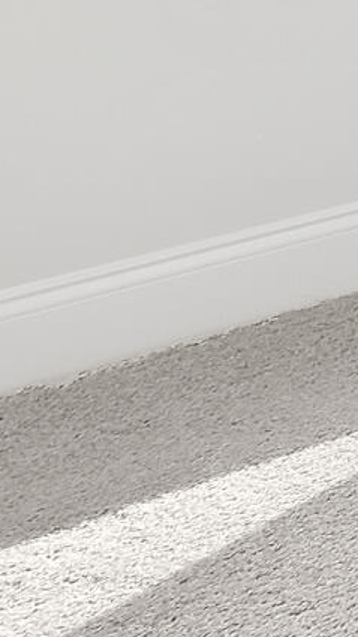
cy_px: -601
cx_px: 1817
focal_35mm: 111
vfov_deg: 15.7
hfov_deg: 6.2
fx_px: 1874
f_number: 8
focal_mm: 10
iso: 100
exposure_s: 1/1.67
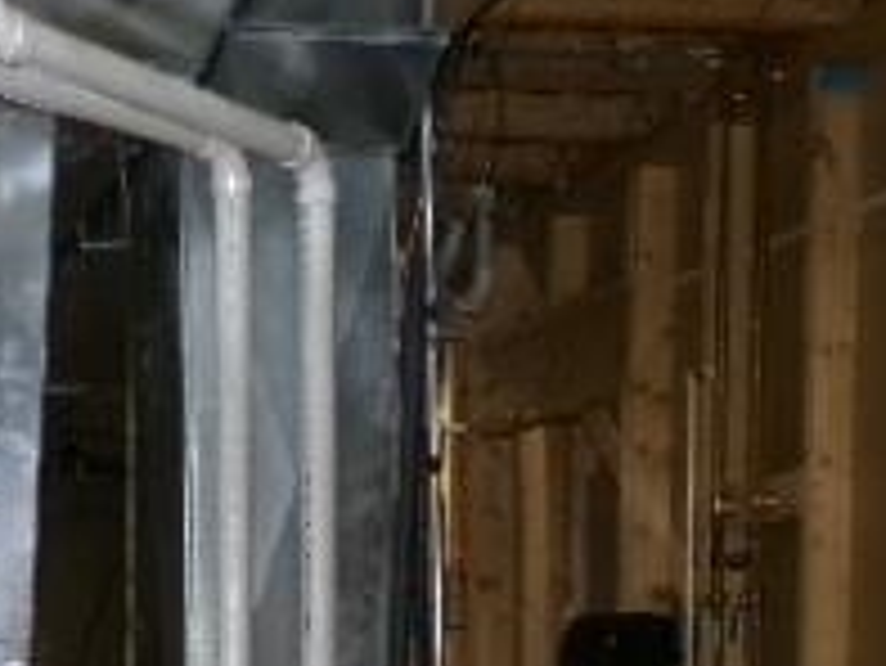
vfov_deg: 18.2
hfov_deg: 23.8
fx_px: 1998
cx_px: -31
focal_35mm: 78
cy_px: 738
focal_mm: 4.3
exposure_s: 1/34
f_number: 3.7
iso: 250
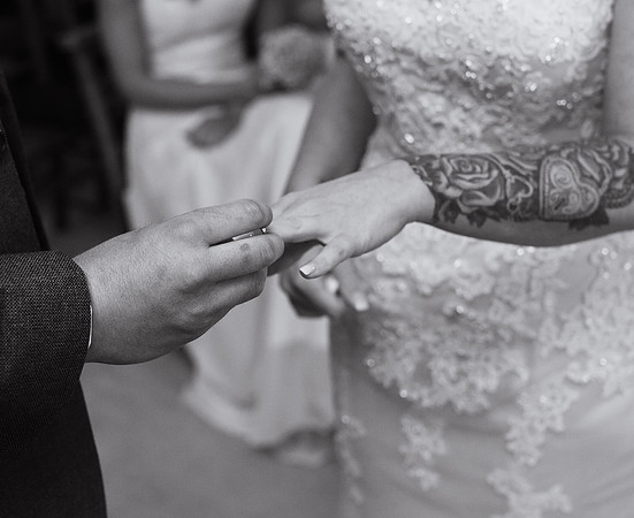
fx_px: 1325
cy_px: 259
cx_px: 276
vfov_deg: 22.1
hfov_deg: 26.9
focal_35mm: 70
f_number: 2.8
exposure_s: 1/100
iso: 640
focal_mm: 35
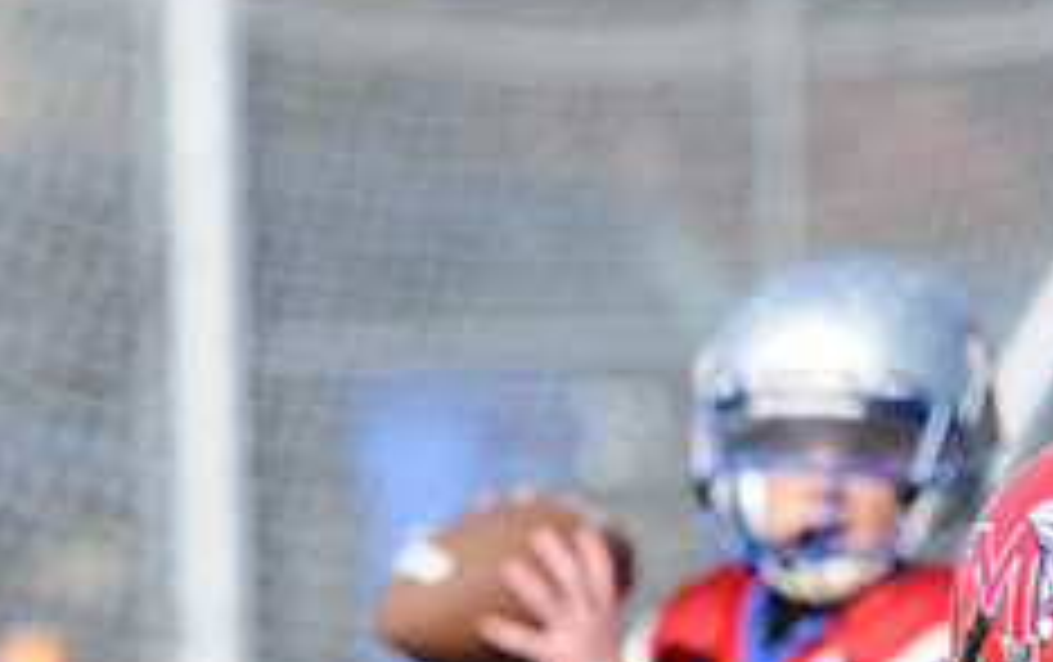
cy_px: 1027
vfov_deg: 1.2
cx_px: 610
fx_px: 32561
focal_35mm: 1133
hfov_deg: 1.9
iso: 200
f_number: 8
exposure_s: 1/500
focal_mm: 300
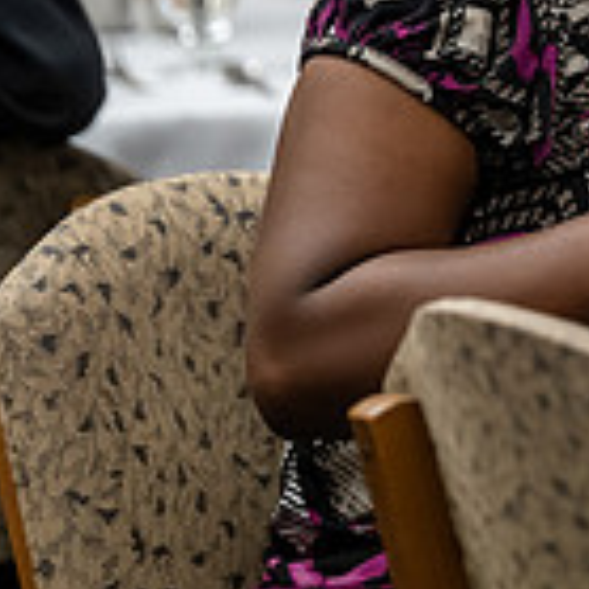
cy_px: -142
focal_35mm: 622
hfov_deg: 2.8
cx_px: 746
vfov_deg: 2.8
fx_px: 11974
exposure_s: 1/200
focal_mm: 175
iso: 2000
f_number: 2.8
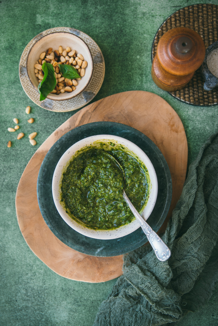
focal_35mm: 42
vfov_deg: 46.4
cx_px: 109
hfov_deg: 31.9
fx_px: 381
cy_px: 163
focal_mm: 42
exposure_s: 1/30
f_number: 3.2
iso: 200
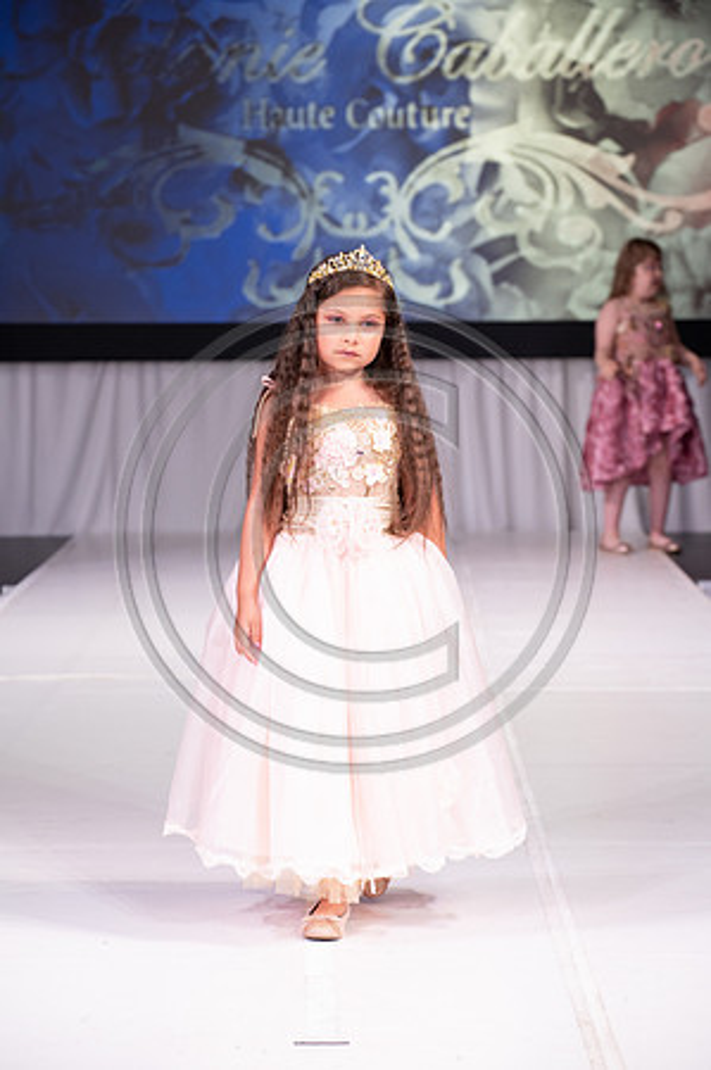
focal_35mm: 122
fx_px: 3622
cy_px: 535
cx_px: 356
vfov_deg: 16.8
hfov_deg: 11.2
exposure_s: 1/400
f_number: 5.6
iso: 2000
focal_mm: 122
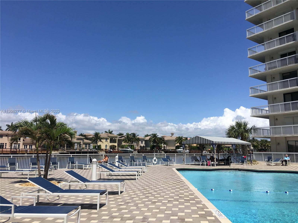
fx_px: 250
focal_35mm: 29
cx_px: 149
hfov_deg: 61.7
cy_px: 112
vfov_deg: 48.2
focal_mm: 4.15
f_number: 2.2
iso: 25
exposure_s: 1/2747
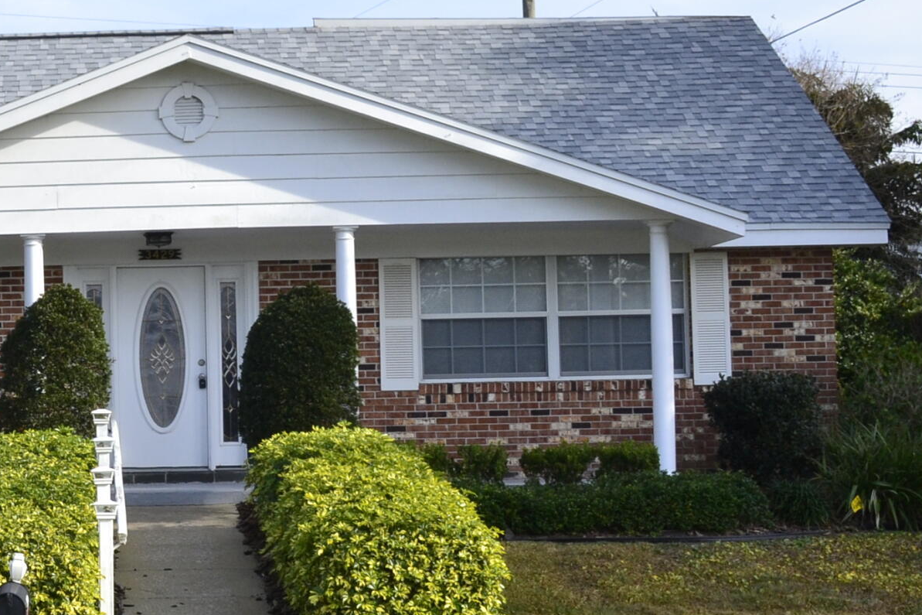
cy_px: 388
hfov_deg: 23.3
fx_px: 2125
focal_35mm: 83
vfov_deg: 16.4
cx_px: -38
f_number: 10
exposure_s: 1/320
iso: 400
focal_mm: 22
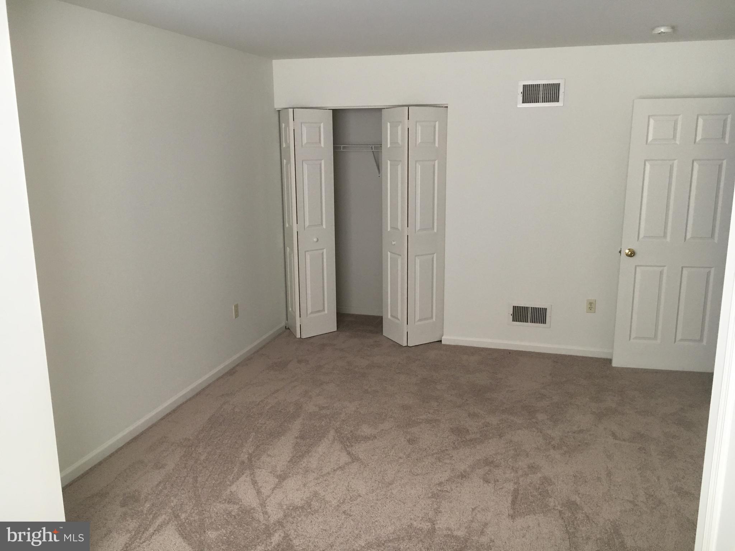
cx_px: 368
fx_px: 616
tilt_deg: -12.5
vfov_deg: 48.2
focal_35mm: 29
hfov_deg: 61.7
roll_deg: +1.2
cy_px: 276
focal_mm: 4.15
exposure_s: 1/30
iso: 100
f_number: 2.2
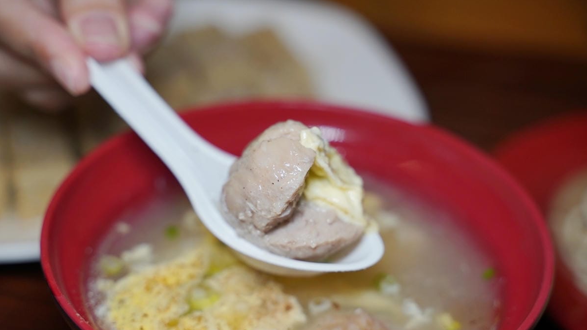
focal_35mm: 79
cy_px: 179
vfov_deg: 15.3
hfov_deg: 26.9
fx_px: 1230
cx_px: 294
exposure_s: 1/80
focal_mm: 75
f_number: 4
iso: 200
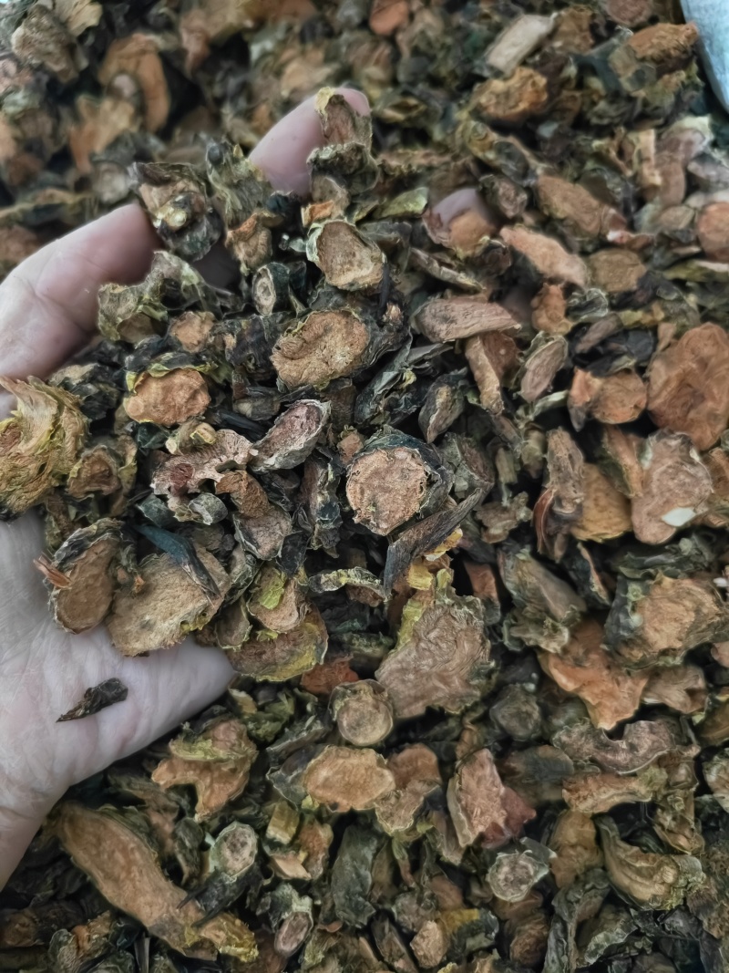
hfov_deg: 58.9
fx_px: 646
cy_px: 486
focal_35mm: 23
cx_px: 364
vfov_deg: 73.9
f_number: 1.88
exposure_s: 1/110
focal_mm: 5.56
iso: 23500
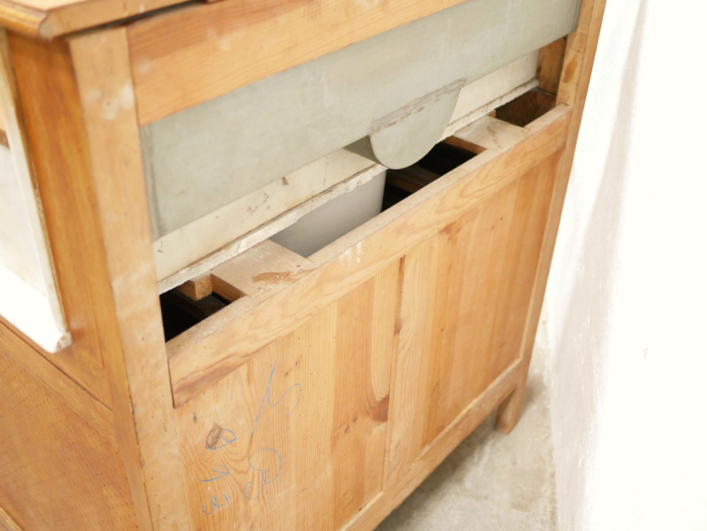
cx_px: 354
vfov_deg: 36.0
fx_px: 817
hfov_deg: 46.8
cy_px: 266
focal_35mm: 40
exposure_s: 1/60
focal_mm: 20
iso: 2000
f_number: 1.7
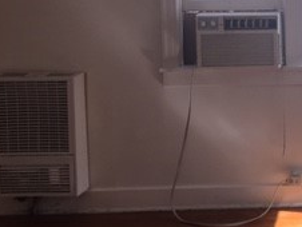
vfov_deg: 17.7
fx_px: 716
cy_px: 21
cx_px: 390
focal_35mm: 82
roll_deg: +0.2
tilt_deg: -6.1
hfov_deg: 21.6
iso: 32
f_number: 2.2
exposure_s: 1/218
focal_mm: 4.15
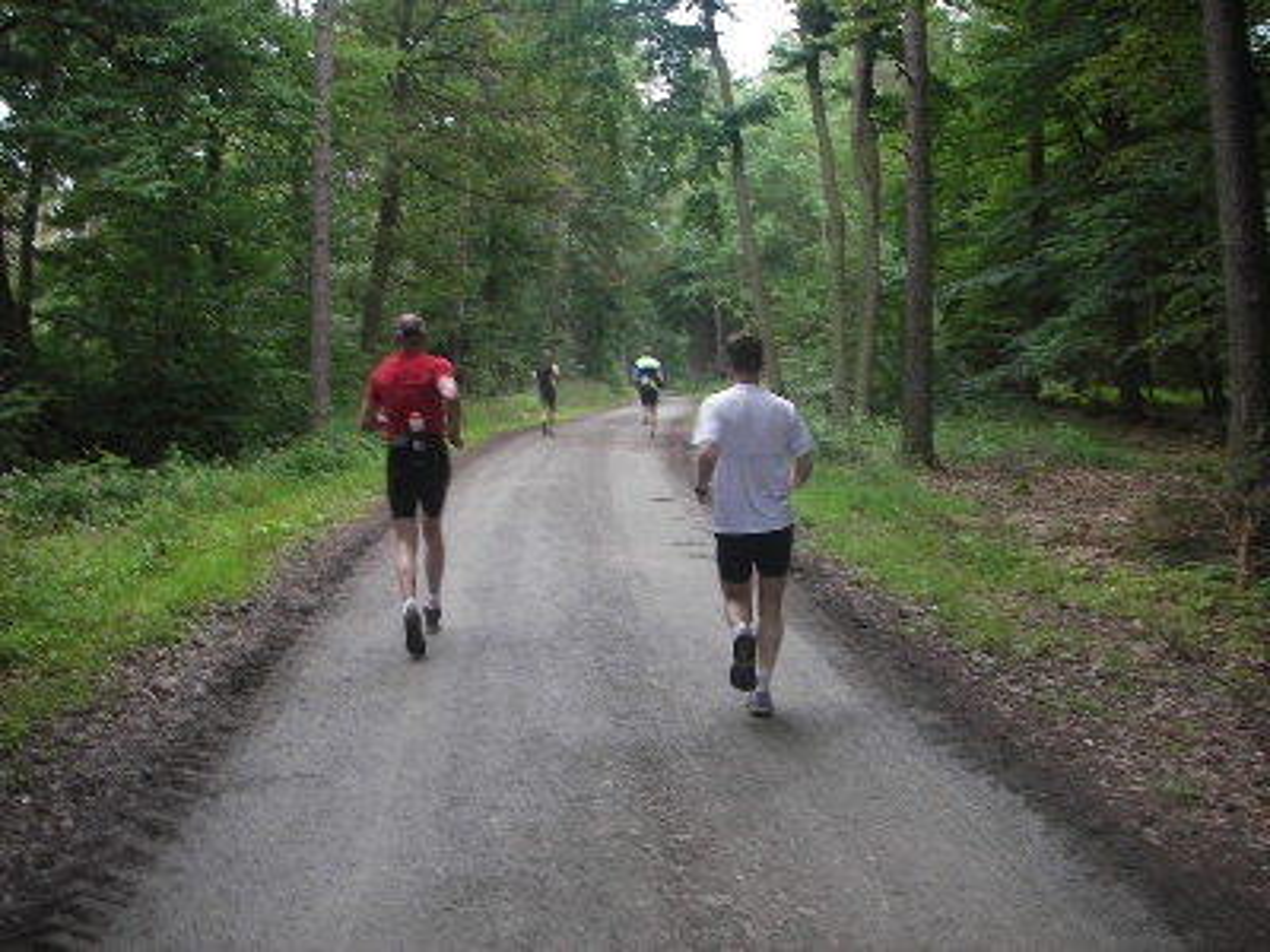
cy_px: 476
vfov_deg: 37.7
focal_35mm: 38
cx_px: 635
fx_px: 1394
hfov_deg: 49.0
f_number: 3.3
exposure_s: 1/30
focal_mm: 6.3
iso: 50
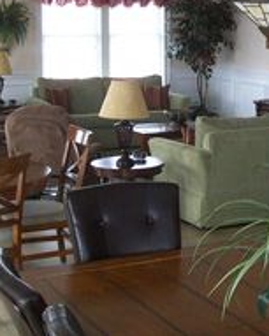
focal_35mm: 79
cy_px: 95
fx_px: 786
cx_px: 223
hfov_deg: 19.2
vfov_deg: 23.9
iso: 160
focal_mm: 7.6
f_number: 3.1
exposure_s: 1/80
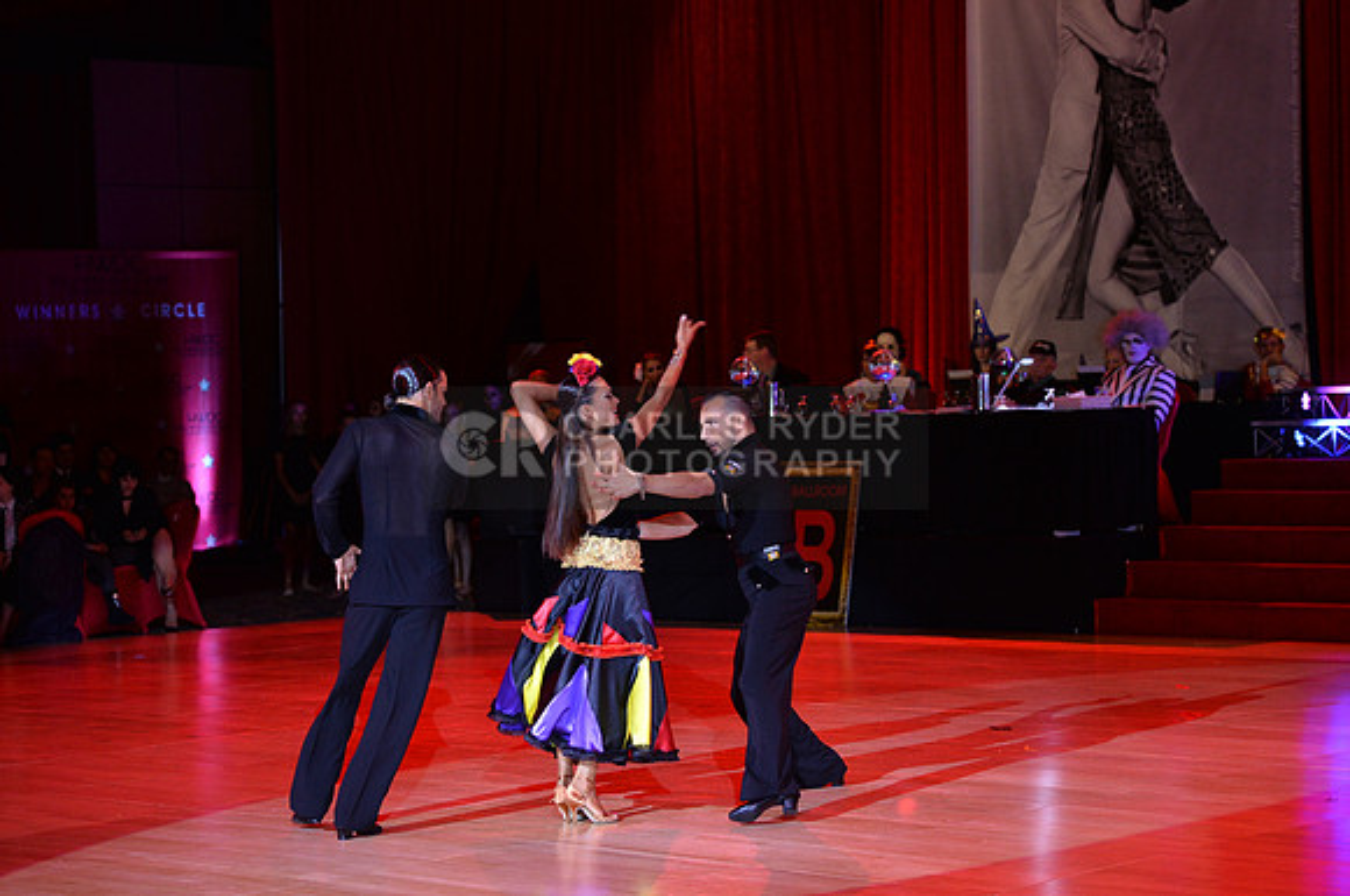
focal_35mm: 90
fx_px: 3370
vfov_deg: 15.1
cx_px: 675
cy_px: 448
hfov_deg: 22.7
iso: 2000
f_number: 4.5
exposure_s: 1/250
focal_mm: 90
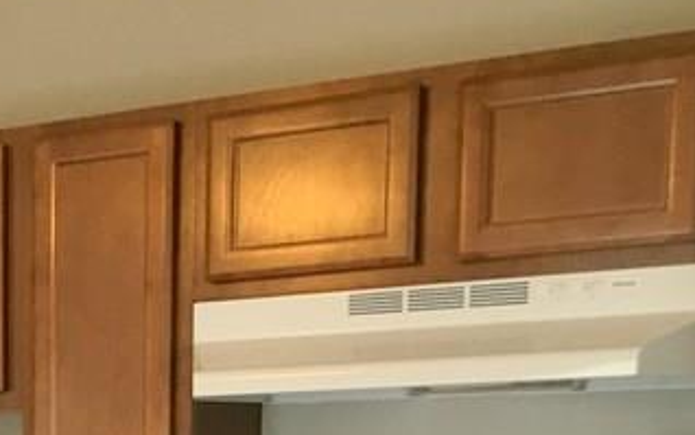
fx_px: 1876
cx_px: -210
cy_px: 741
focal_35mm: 99
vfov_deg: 12.3
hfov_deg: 19.4
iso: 64
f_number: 2.2
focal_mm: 4.15
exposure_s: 1/30
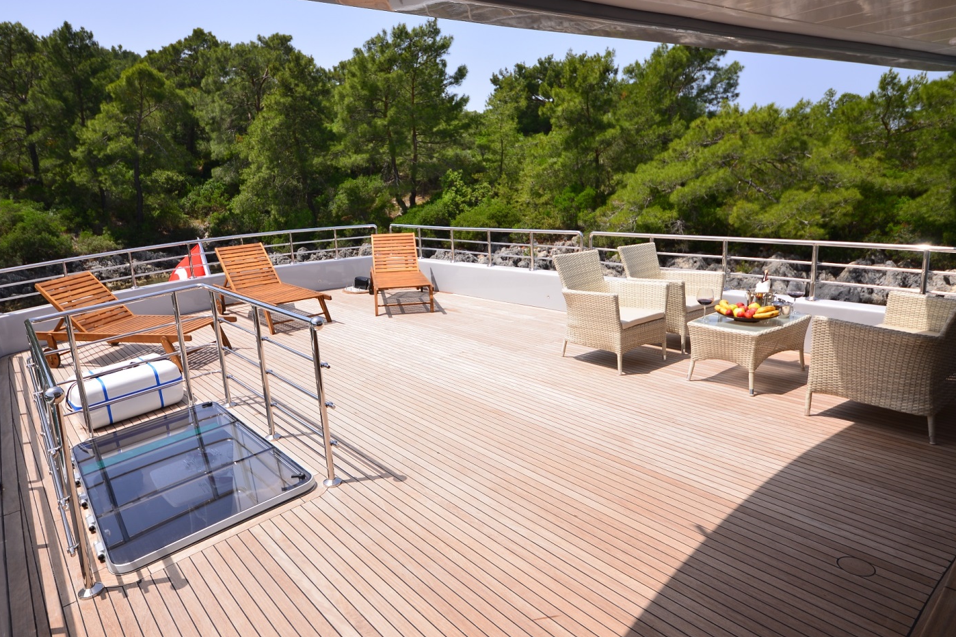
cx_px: 416
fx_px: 611
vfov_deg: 55.1
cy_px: 306
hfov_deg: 75.7
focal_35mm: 23
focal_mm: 19
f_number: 5
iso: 100
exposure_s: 1/320
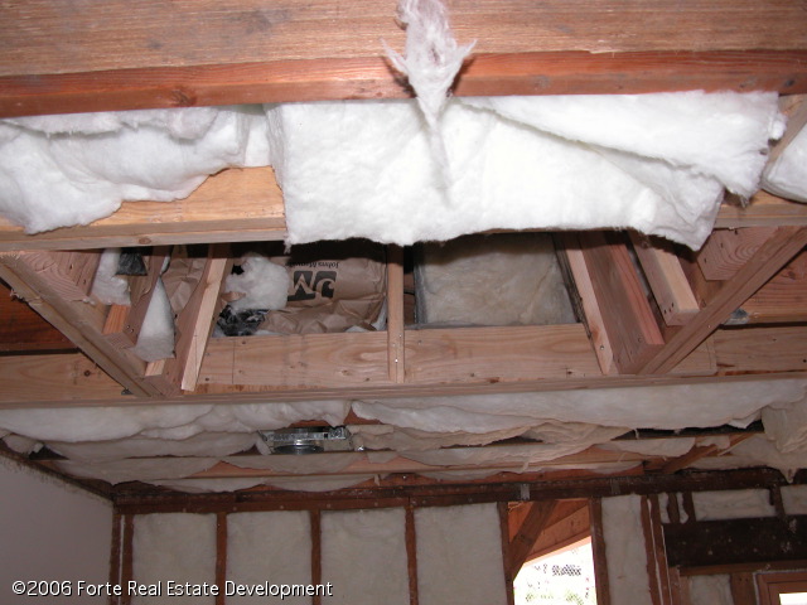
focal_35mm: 35
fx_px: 816
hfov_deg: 52.6
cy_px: 302
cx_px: 404
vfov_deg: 40.7
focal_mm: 8.9
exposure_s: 1/60
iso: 200
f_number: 2.8
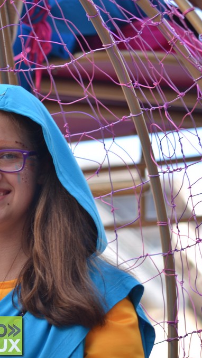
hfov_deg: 5.0
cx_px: -4
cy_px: 179
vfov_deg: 8.9
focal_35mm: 242
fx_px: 2302
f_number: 2.8
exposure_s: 1/250
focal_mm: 102
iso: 100
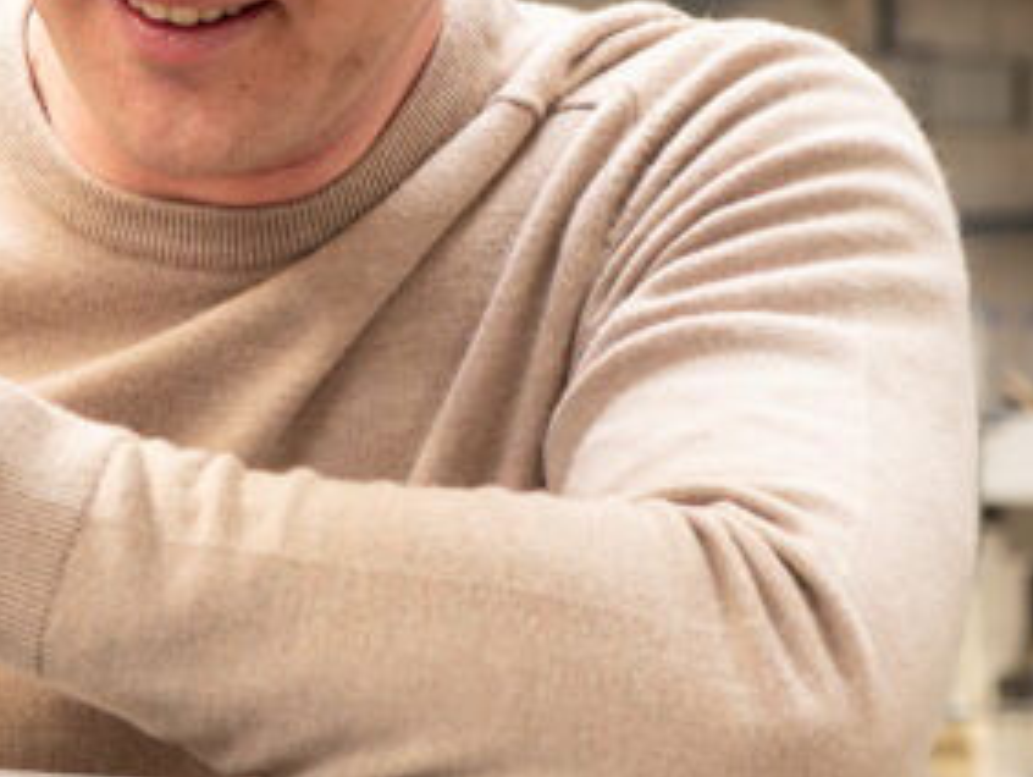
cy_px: 253
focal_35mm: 232
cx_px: -95
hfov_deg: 8.5
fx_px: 6929
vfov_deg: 6.4
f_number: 2.8
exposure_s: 1/250
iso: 1000
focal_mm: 32
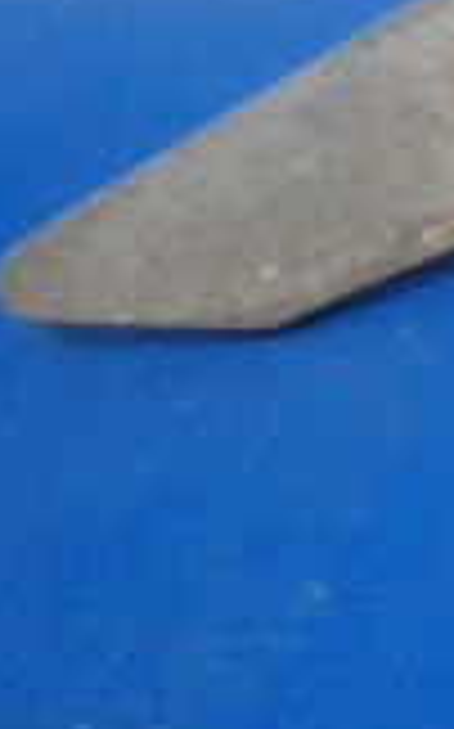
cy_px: -176
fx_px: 2320
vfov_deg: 17.0
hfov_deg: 9.1
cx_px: 1358
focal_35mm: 117
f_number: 3.9
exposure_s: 1/30
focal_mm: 5
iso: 640
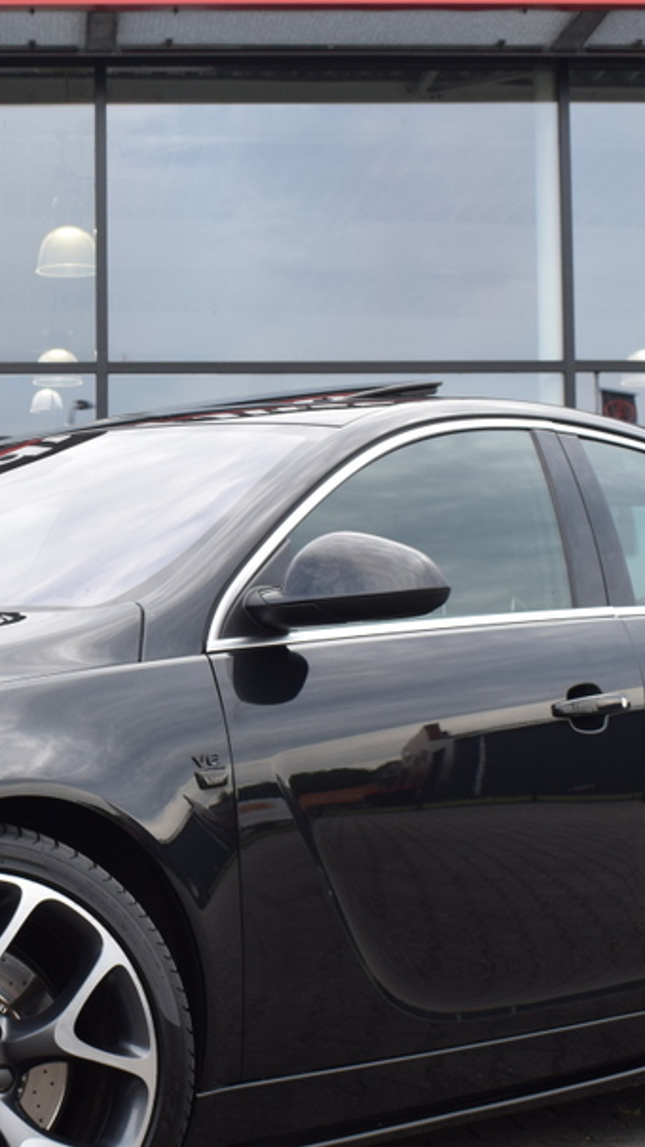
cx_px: -8
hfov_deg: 14.7
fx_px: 2465
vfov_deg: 26.2
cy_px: 569
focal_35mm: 81
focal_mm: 26
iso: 360
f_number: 8
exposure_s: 1/250
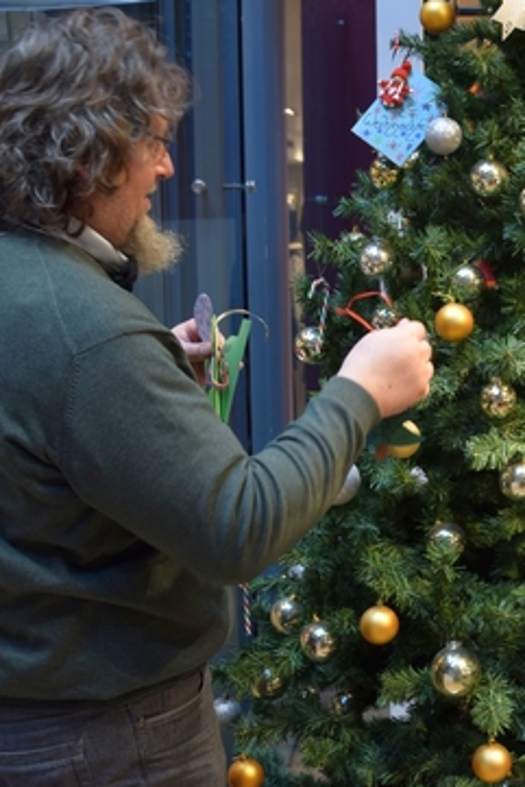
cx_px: 499
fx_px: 1221
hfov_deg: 23.4
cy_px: 338
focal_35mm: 56
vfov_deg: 35.6
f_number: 4
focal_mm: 21
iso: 500
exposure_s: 1/60
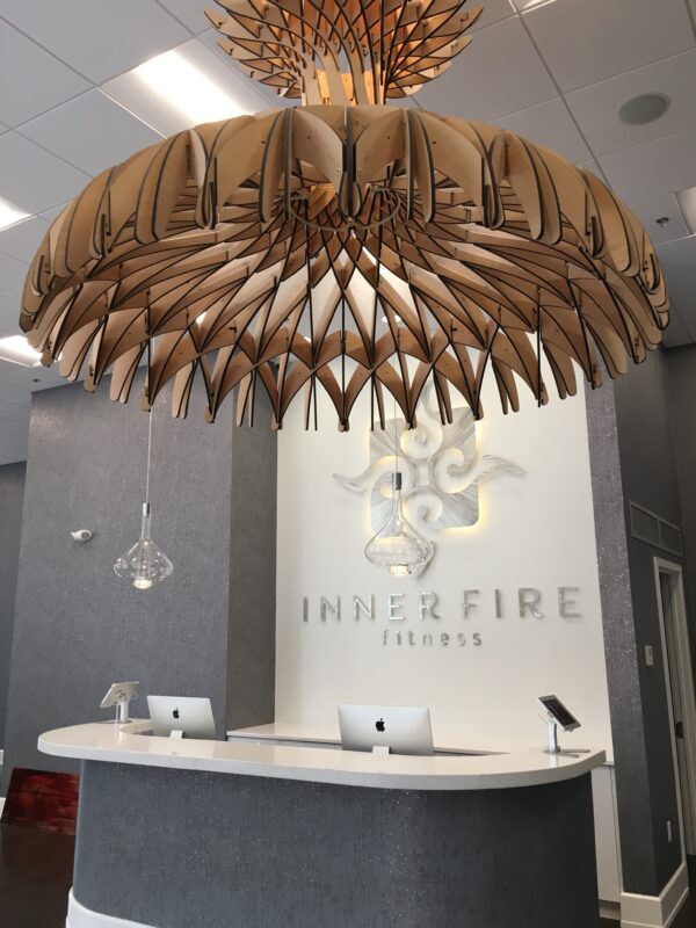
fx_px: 777
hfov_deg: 48.2
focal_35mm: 29
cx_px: 348
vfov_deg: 61.7
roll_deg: +1.3
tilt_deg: +13.5
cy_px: 464
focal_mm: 4.15
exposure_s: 1/40
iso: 25
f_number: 2.2
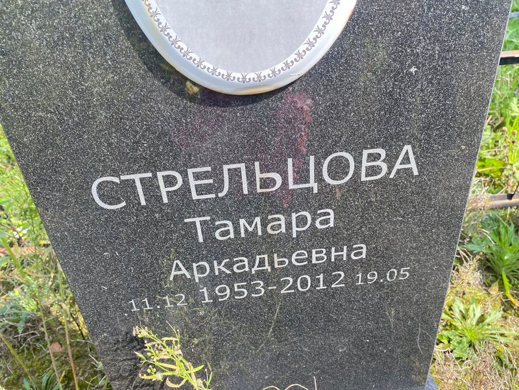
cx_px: 260
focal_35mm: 26
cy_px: 195
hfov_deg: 67.3
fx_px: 390
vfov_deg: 53.1
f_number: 1.8
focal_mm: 4.25
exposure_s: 1/350
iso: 32
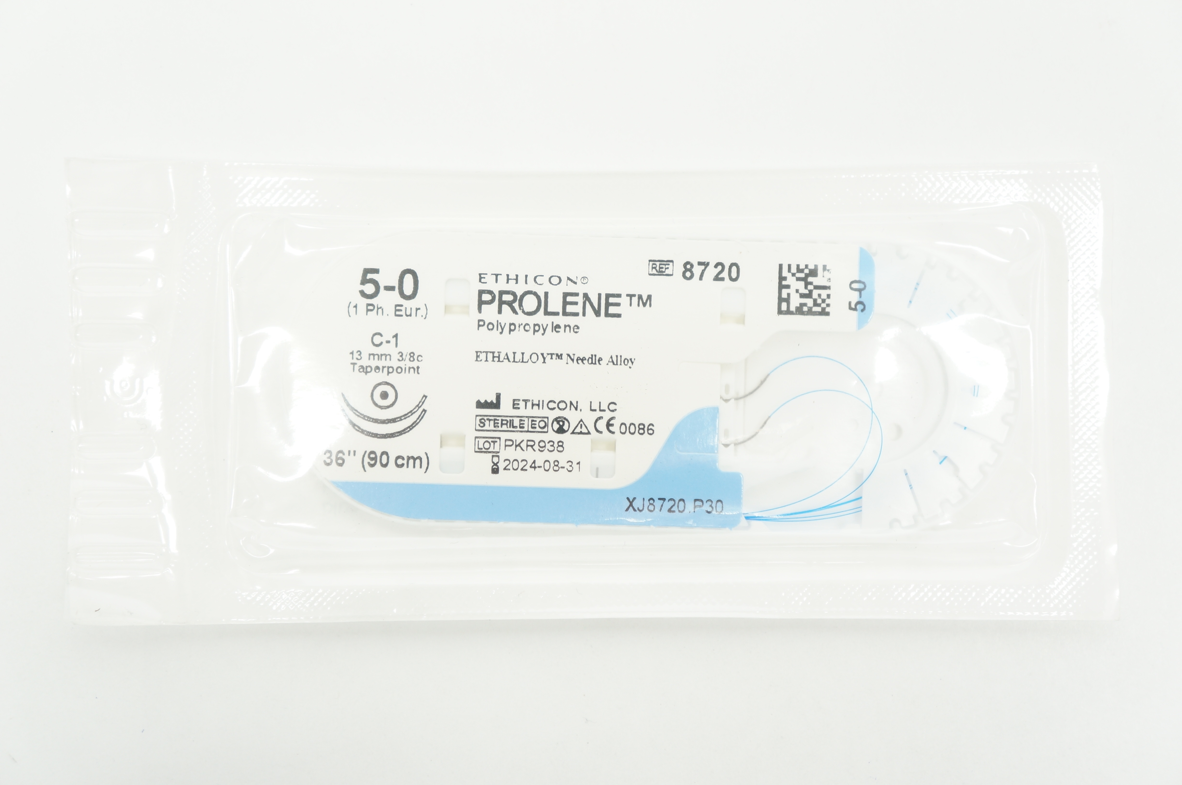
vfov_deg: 28.0
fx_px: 1574
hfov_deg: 41.2
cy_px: 392
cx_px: 591
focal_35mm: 48
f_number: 4.5
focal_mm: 32
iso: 400
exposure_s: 1/60
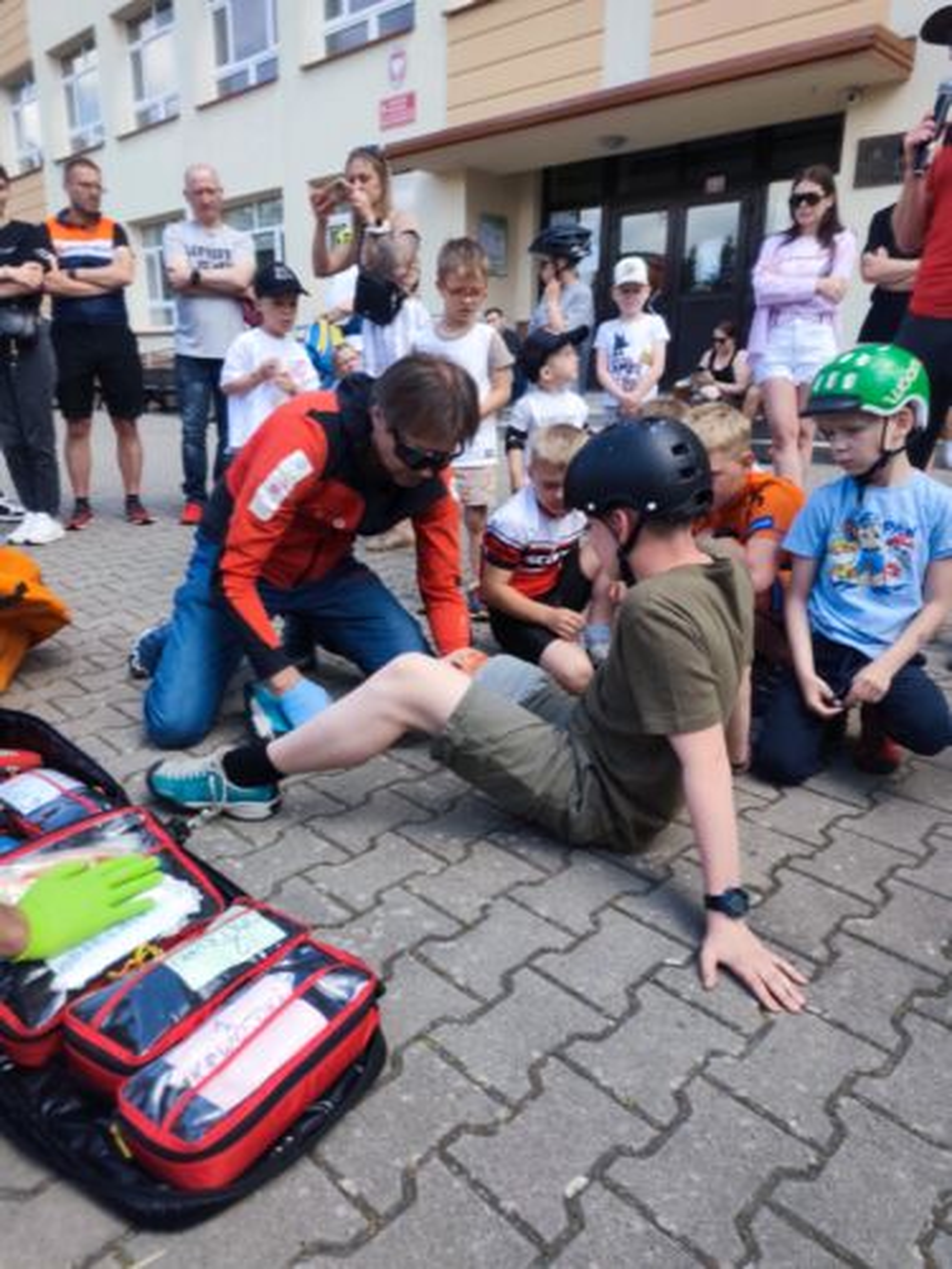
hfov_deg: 58.9
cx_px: 476
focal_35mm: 23
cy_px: 634
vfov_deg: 73.9
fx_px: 843
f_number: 1.65
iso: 50
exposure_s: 1/196
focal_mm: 6.19
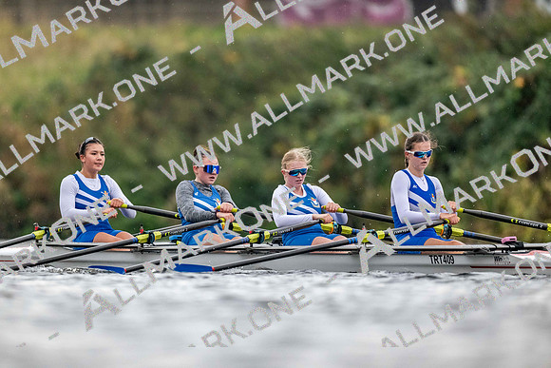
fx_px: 9185
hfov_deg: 3.4
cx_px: 276
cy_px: 184
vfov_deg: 2.3
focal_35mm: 600
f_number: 4
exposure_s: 1/2500
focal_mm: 600
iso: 5000
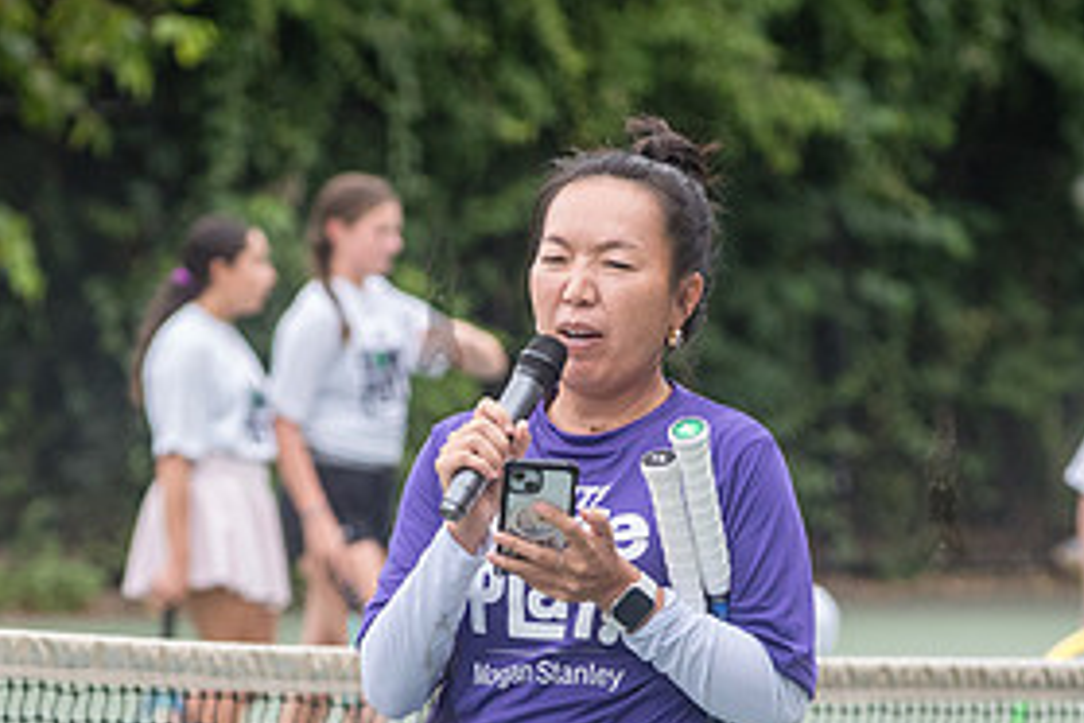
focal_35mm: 474
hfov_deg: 4.3
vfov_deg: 2.9
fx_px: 14272
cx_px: 566
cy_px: 678
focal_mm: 200
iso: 1250
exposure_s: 1/1600
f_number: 6.3
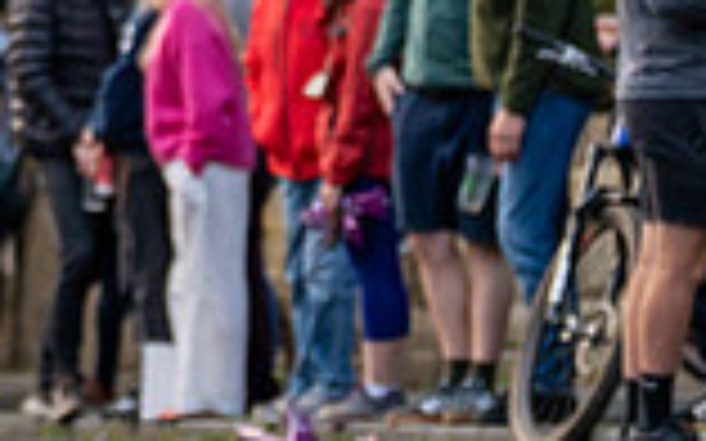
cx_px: -454
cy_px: -299
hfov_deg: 5.8
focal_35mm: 355
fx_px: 6828
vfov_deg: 3.7
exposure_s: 1/1000
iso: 2000
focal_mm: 94
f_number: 2.8
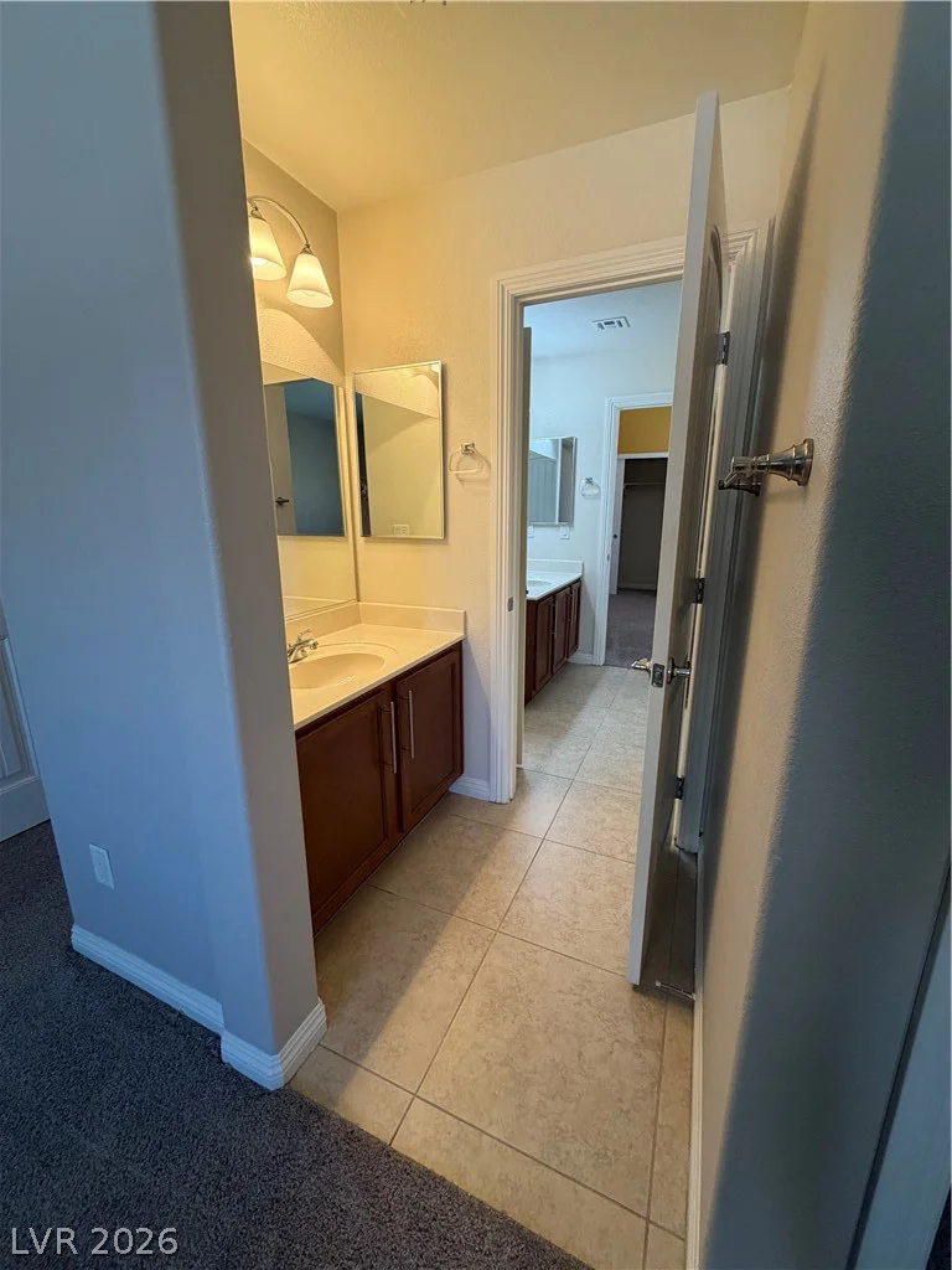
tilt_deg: -13.4
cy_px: 635
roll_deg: +0.0
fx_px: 513
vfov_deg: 102.1
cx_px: 476
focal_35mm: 14
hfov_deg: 85.7
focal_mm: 2.22
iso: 250
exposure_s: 1/120
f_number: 2.2
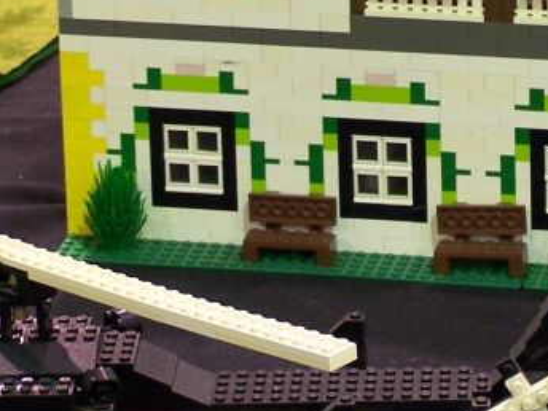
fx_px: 3863
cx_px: 534
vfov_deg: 6.0
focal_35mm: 244
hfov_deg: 8.1
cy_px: -191
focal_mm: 13.7
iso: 80
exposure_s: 1/2
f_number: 3.2
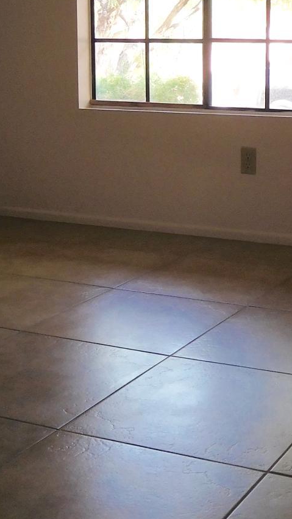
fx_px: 881
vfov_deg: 32.5
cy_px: 172
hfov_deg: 18.5
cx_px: 259
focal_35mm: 64
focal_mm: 4.5
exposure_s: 1/40
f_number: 3.4
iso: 125
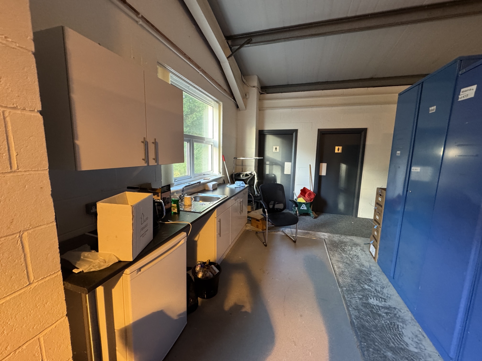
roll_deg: -0.8
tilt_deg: -7.8
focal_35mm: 14
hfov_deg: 102.1
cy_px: 180
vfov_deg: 85.7
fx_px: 195
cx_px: 241
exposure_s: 1/50
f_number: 2.2
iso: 320
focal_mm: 2.22
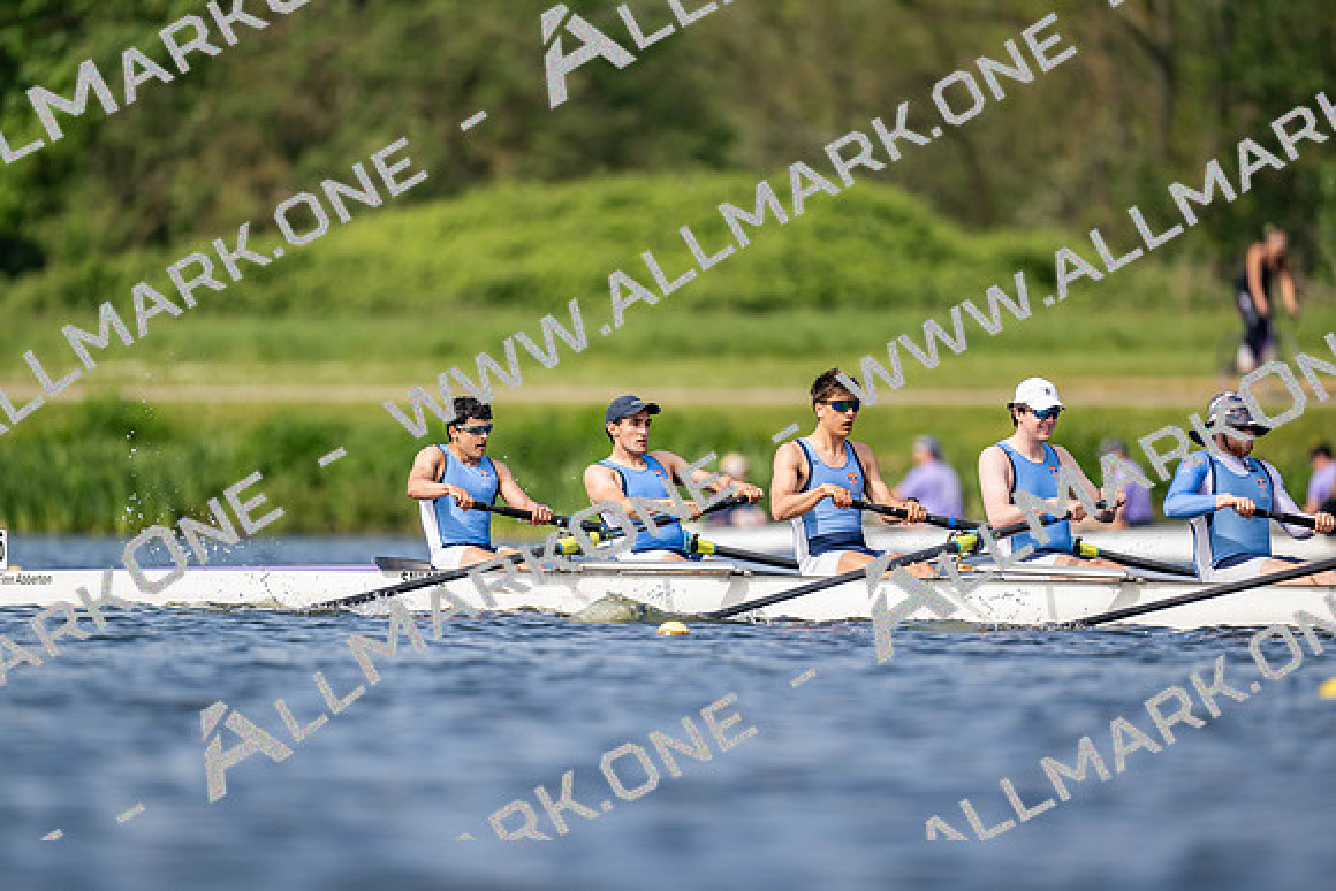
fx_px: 22271
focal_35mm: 600
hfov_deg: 3.4
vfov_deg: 2.3
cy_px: 446
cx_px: 668
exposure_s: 1/2500
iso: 250
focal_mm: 600
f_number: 4
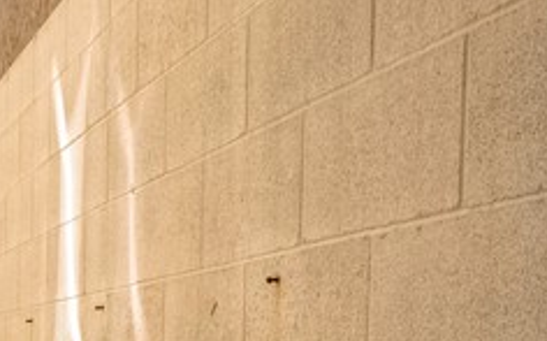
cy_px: 503
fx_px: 1117
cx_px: -284
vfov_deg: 16.0
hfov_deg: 22.4
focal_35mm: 75
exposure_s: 1/8000
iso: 400
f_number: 11
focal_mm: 16
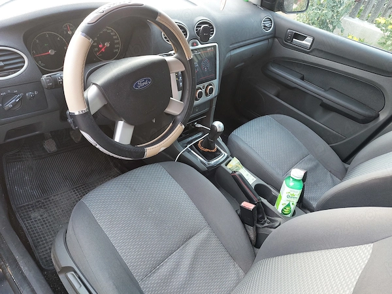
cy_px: 147
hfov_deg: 71.6
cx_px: 196
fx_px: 272
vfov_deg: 56.8
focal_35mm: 24
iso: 200
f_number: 1.8
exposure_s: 1/50
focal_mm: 5.23
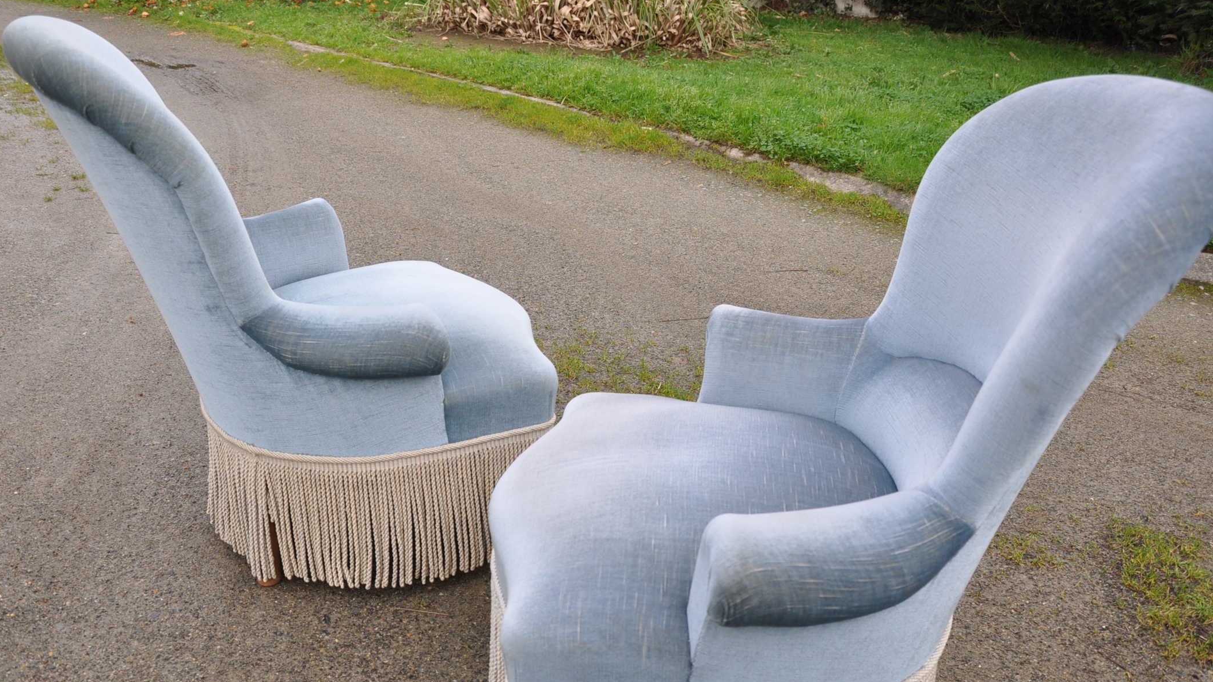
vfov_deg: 35.1
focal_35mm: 34
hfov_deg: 58.7
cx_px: 596
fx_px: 1078
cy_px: 380
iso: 320
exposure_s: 1/180
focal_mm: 21
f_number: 6.7
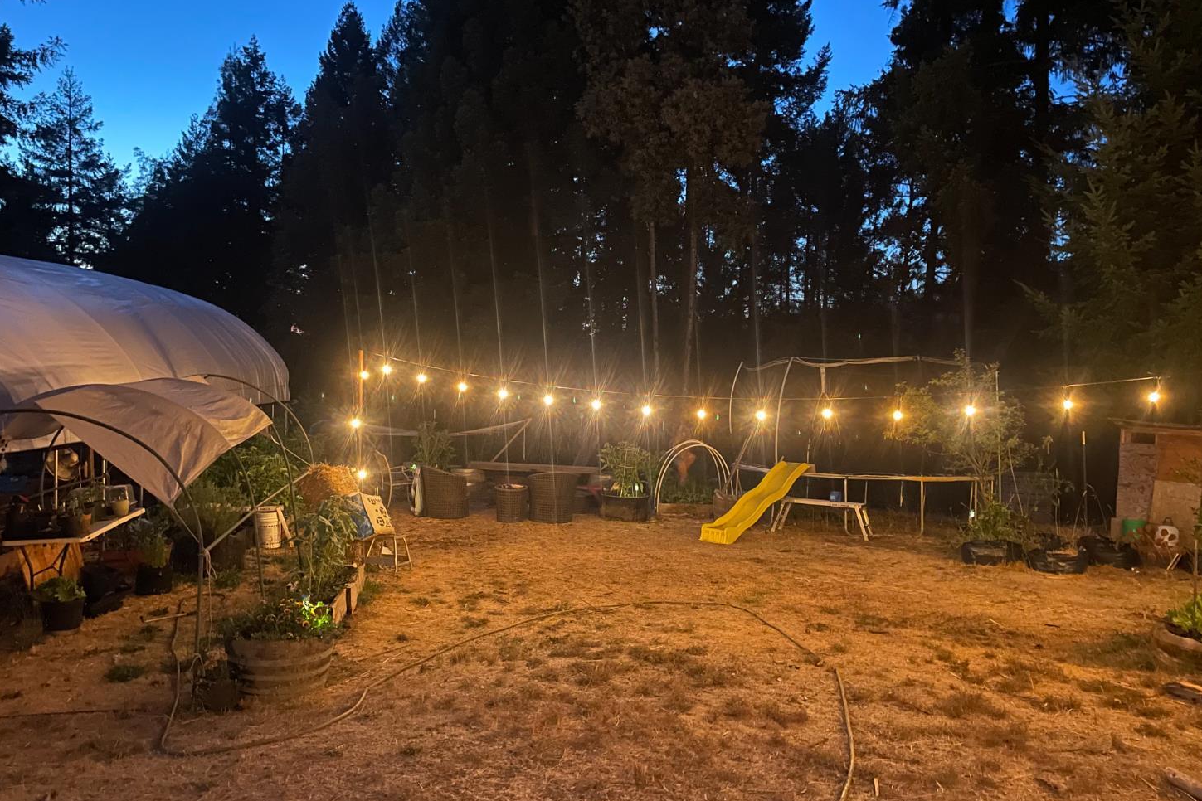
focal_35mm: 28
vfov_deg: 46.4
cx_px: 607
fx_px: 935
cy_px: 411
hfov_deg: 65.5
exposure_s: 1/15
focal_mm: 4.2
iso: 1250
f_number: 1.6
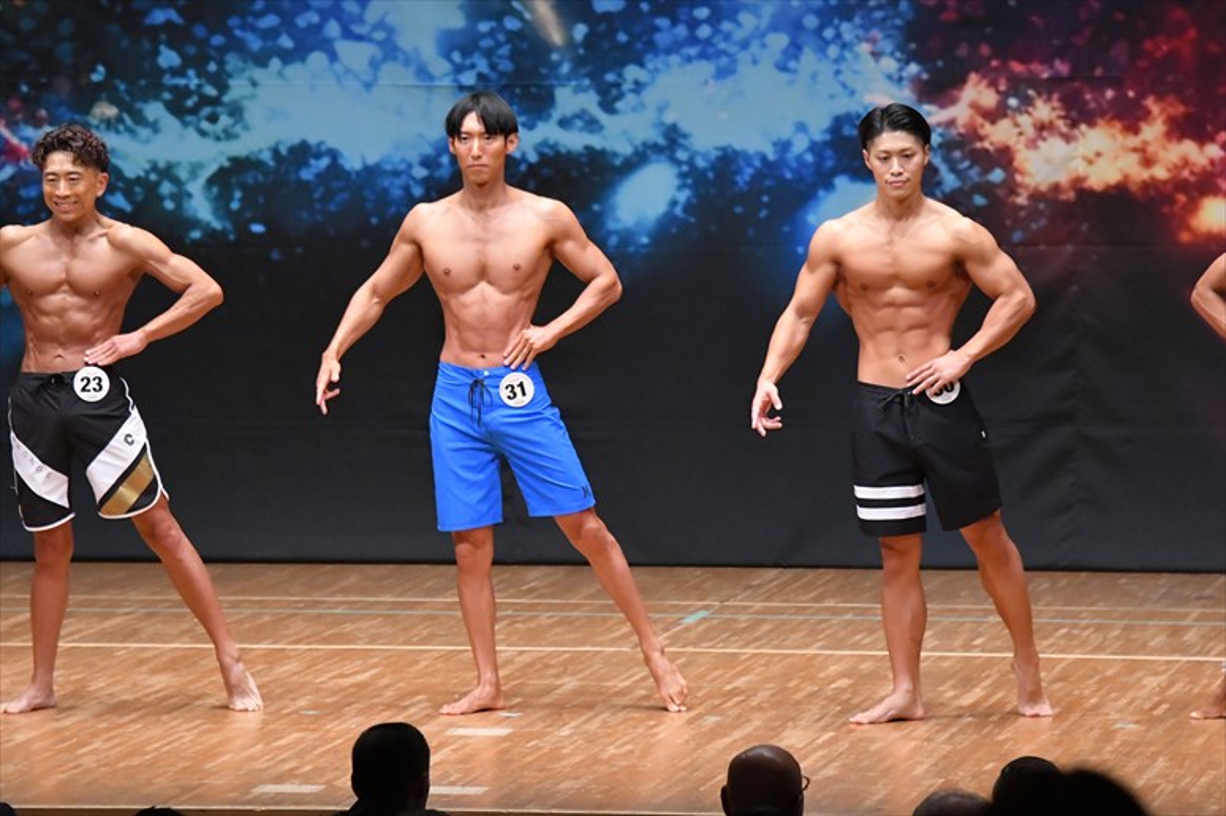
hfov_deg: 9.2
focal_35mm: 225
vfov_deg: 6.1
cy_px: 408
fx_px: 7659
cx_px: 613
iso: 8000
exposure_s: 1/400
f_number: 5.6
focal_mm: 150
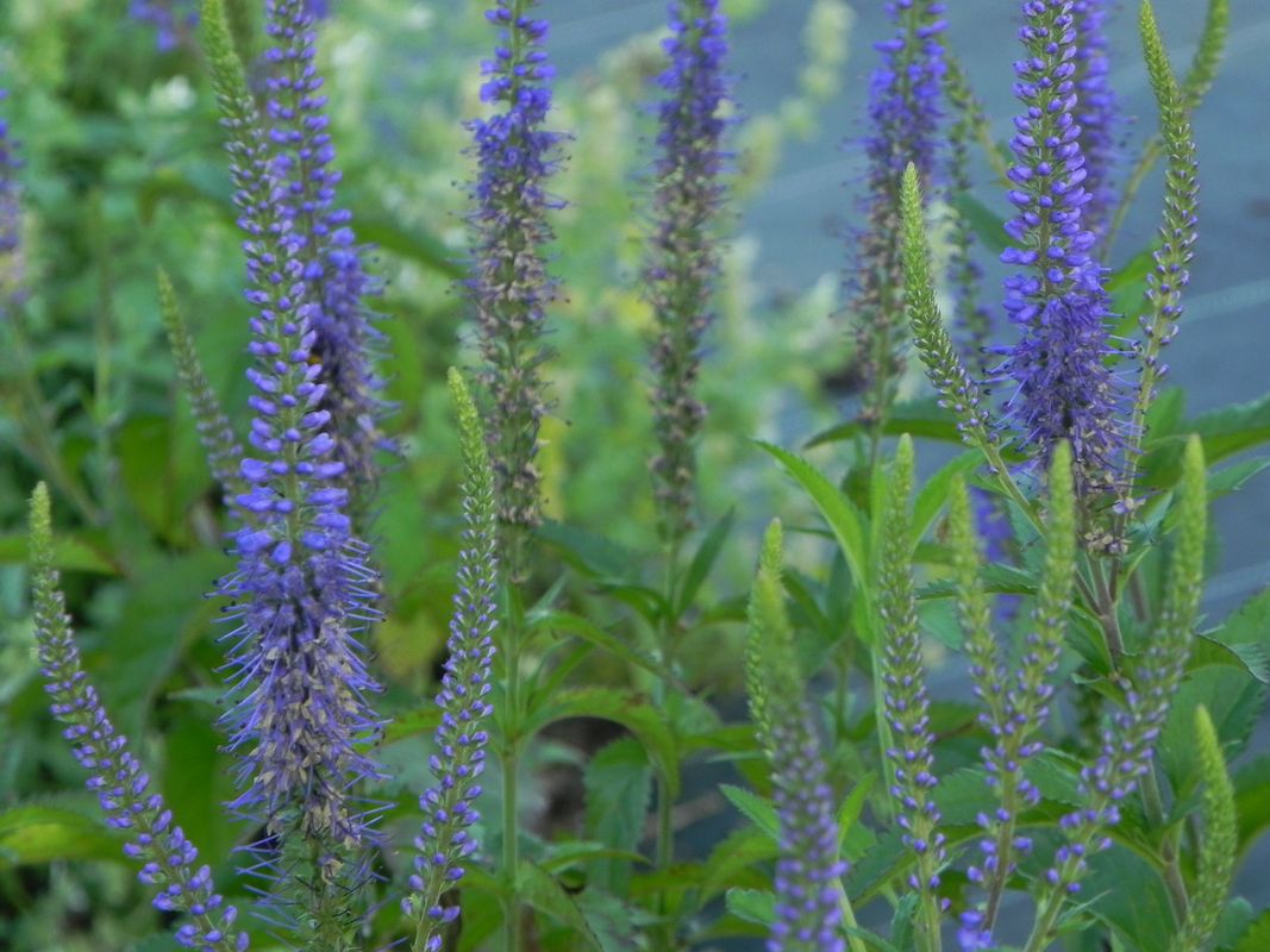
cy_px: 476
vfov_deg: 9.2
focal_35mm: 162
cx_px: 635
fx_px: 5943
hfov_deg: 12.2
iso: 160
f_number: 4.5
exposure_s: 1/100
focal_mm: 28.8
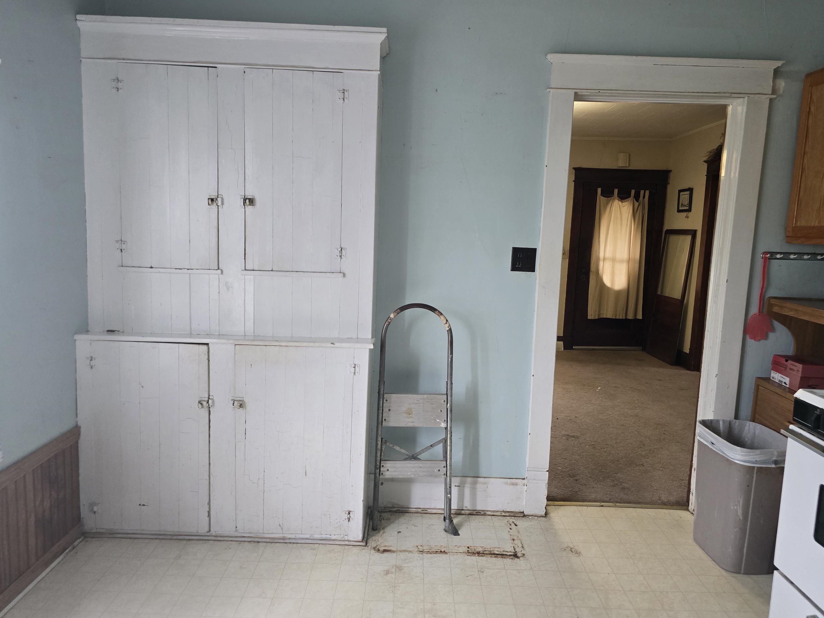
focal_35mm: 24
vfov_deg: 56.8
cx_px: 408
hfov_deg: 71.6
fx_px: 571
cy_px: 302
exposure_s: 1/120
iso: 800
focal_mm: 6.3
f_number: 1.7
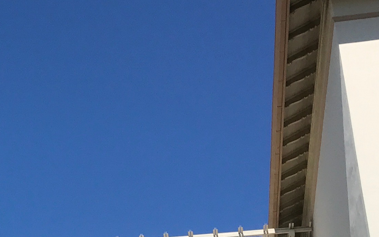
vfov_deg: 12.0
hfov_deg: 18.1
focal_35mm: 108
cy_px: 226
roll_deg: -2.3
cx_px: -95
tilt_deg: +25.1
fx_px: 1116
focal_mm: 3.99
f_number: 1.8
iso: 20
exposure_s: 1/4000
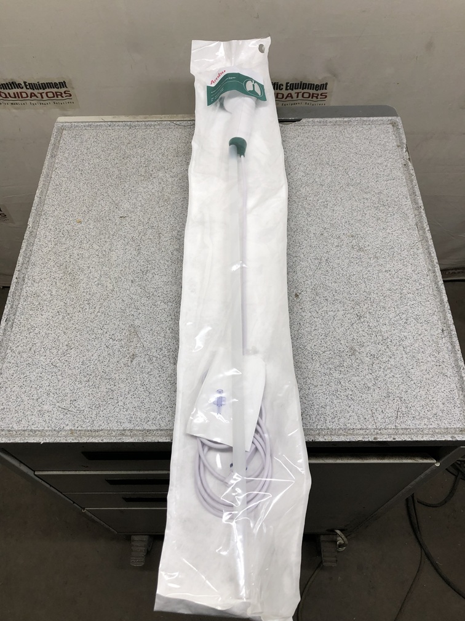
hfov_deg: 49.7
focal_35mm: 28
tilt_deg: -57.7
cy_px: 310
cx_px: 232
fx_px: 502
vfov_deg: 63.4
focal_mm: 3.99
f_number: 1.8
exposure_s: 1/120
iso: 40
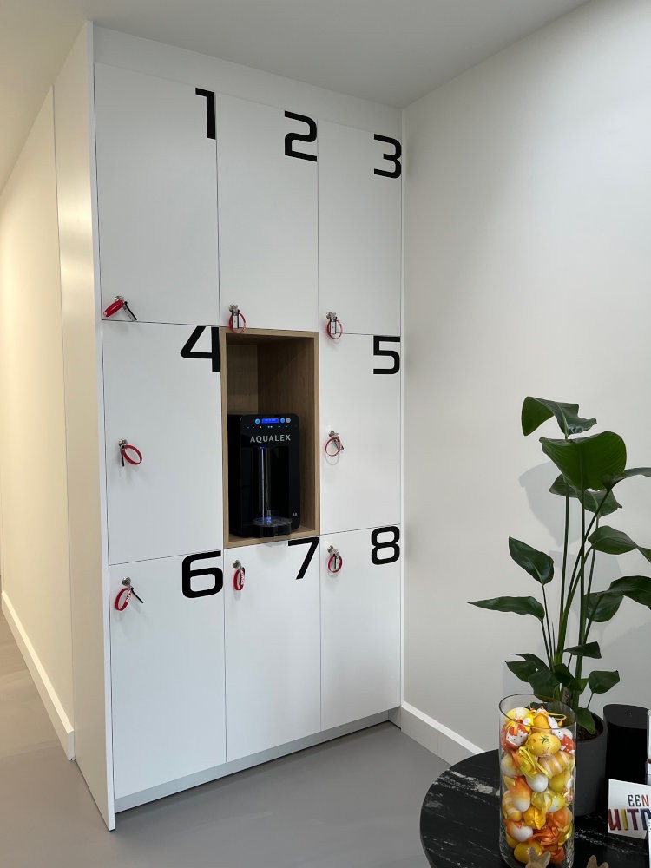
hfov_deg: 53.1
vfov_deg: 67.3
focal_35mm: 26
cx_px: 326
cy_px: 434
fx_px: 652
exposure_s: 1/100
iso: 80
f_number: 1.6
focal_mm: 5.1
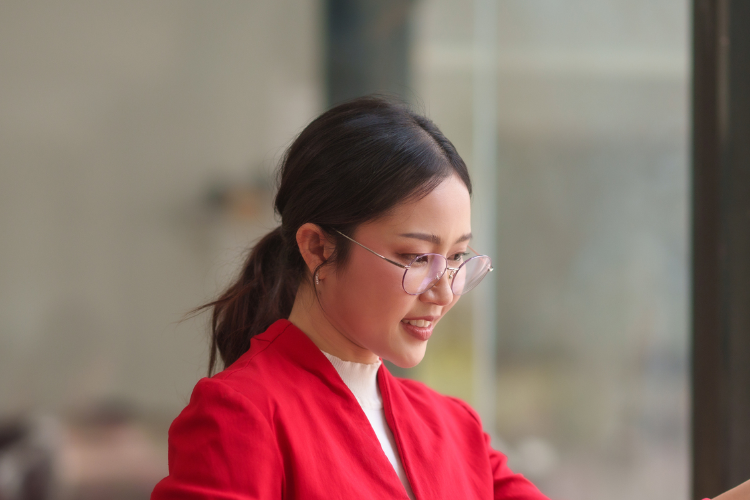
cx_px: 489
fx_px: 2979
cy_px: 397
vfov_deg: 9.6
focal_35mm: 143
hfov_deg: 14.3
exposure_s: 1/800
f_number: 1.6
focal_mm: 85
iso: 250
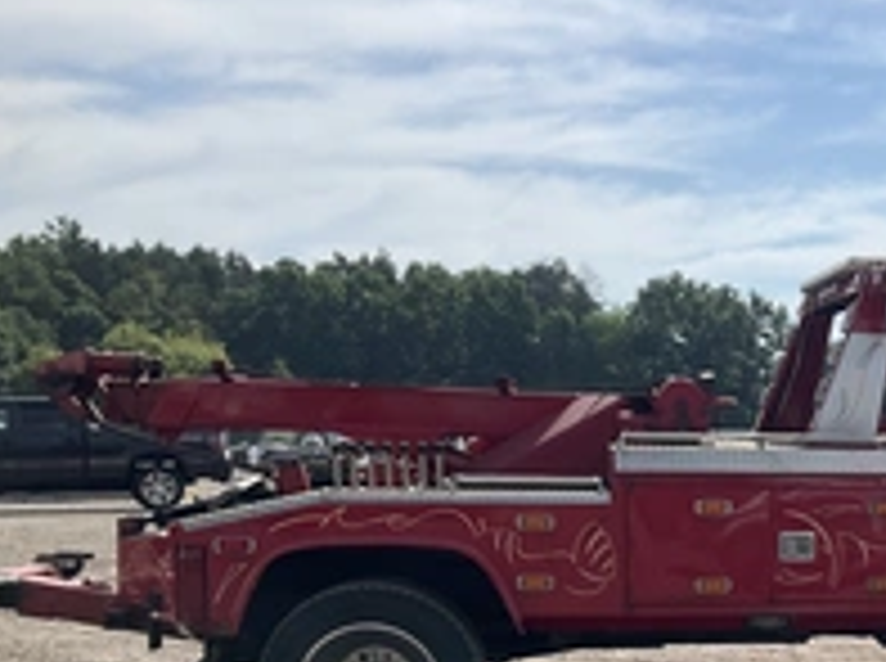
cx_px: 850
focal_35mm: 59
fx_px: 1507
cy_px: 648
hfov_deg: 30.8
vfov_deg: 23.8
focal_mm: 3
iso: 25
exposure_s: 1/3125
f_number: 1.8
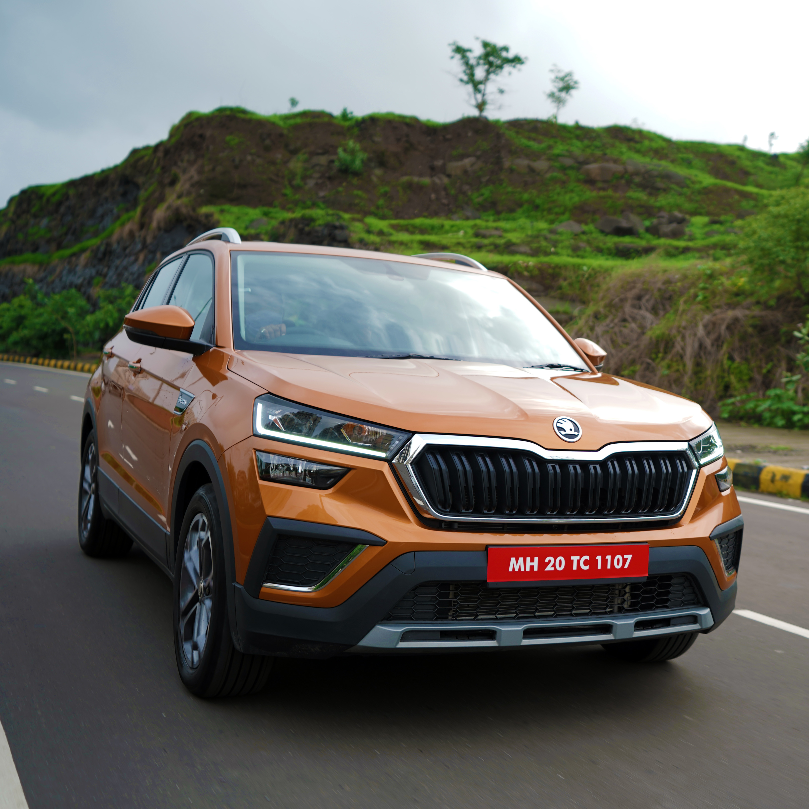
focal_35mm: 46
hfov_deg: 36.1
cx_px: 593
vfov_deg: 36.8
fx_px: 1216
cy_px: 399
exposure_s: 1/250
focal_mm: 35
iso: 50
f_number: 2.8
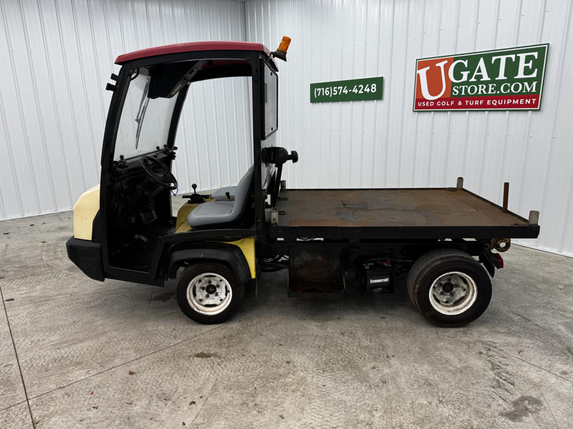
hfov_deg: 71.6
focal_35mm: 24
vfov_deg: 56.8
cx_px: 286
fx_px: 397
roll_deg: +1.0
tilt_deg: -14.5
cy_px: 214
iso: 80
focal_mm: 6.76
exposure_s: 1/120
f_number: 1.78
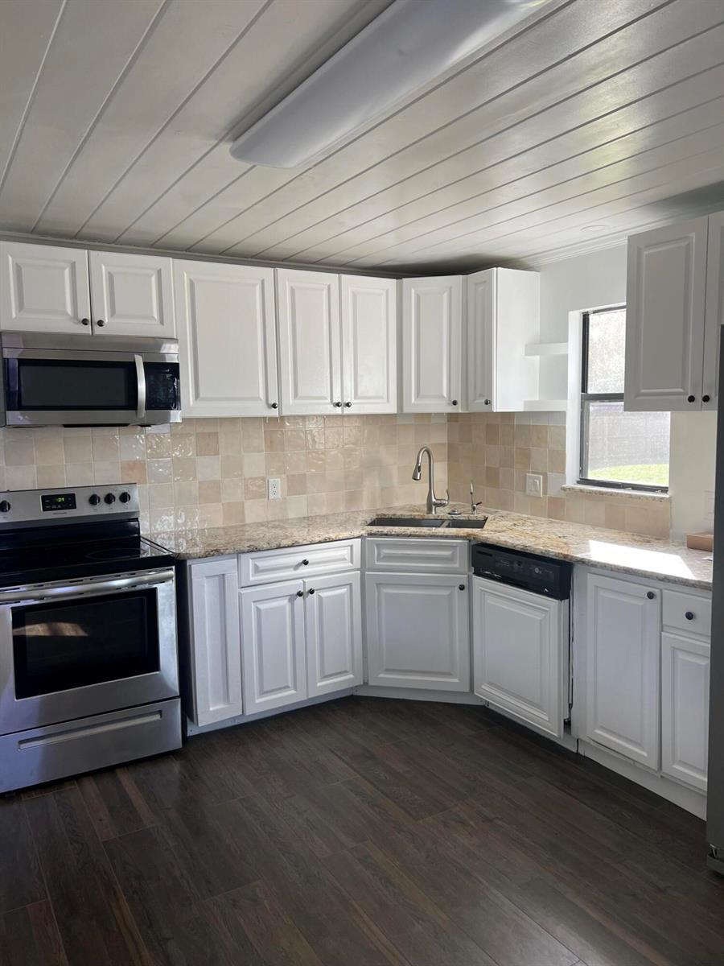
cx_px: 362
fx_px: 725
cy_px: 483
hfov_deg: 53.1
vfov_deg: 67.3
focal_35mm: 26
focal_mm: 5.7
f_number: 1.5
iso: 40
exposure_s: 1/121
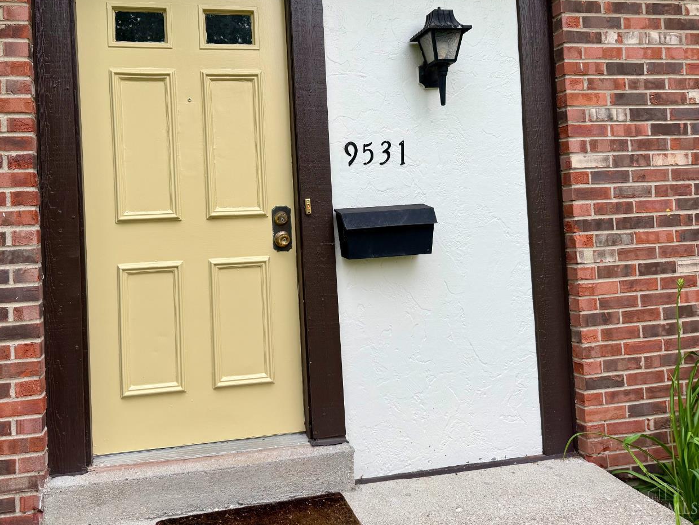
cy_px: 211
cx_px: 283
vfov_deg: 48.0
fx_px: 586
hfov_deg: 61.2
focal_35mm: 29
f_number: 1.78
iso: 125
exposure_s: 1/121
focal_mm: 6.76
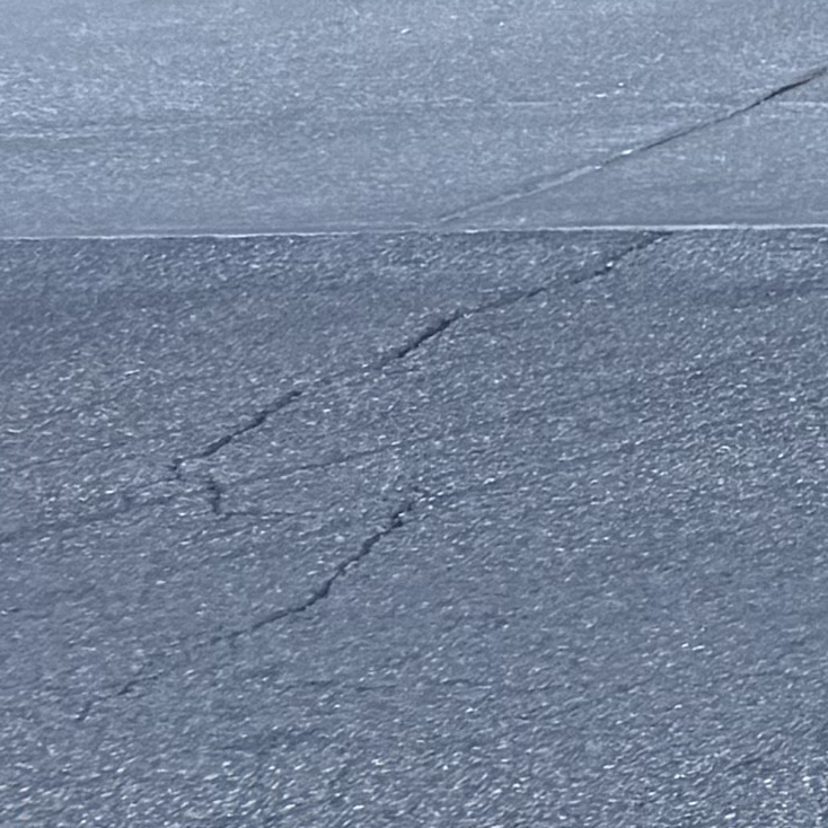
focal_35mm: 165
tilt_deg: +5.4
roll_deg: +4.8
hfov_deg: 8.3
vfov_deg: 9.4
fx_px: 4465
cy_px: -1223
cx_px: 2750
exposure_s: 1/416
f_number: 1.78
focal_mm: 6.76
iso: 80
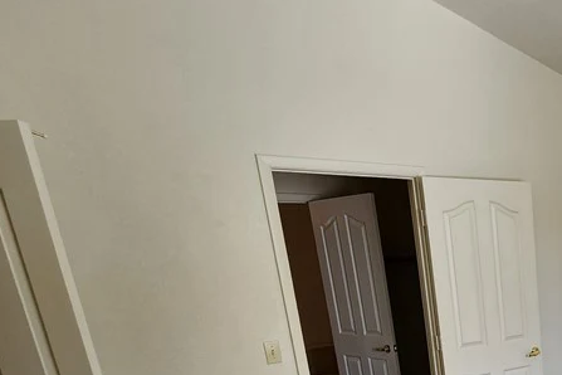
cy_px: 391
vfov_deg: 37.0
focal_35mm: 31
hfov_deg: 47.4
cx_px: 588
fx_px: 484
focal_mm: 2.2
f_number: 2.2
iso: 50
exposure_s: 1/157
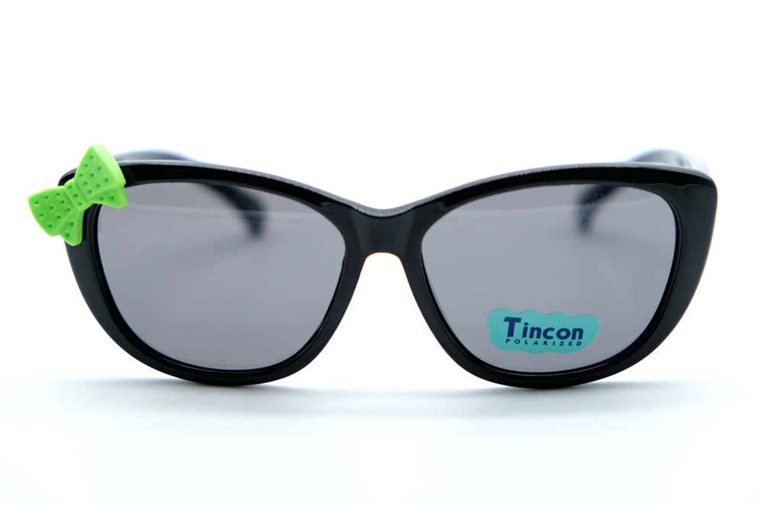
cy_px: 254
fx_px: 1758
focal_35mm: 83
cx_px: 382
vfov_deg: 16.4
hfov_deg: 24.5
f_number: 4
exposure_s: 1/1000
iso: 800
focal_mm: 55
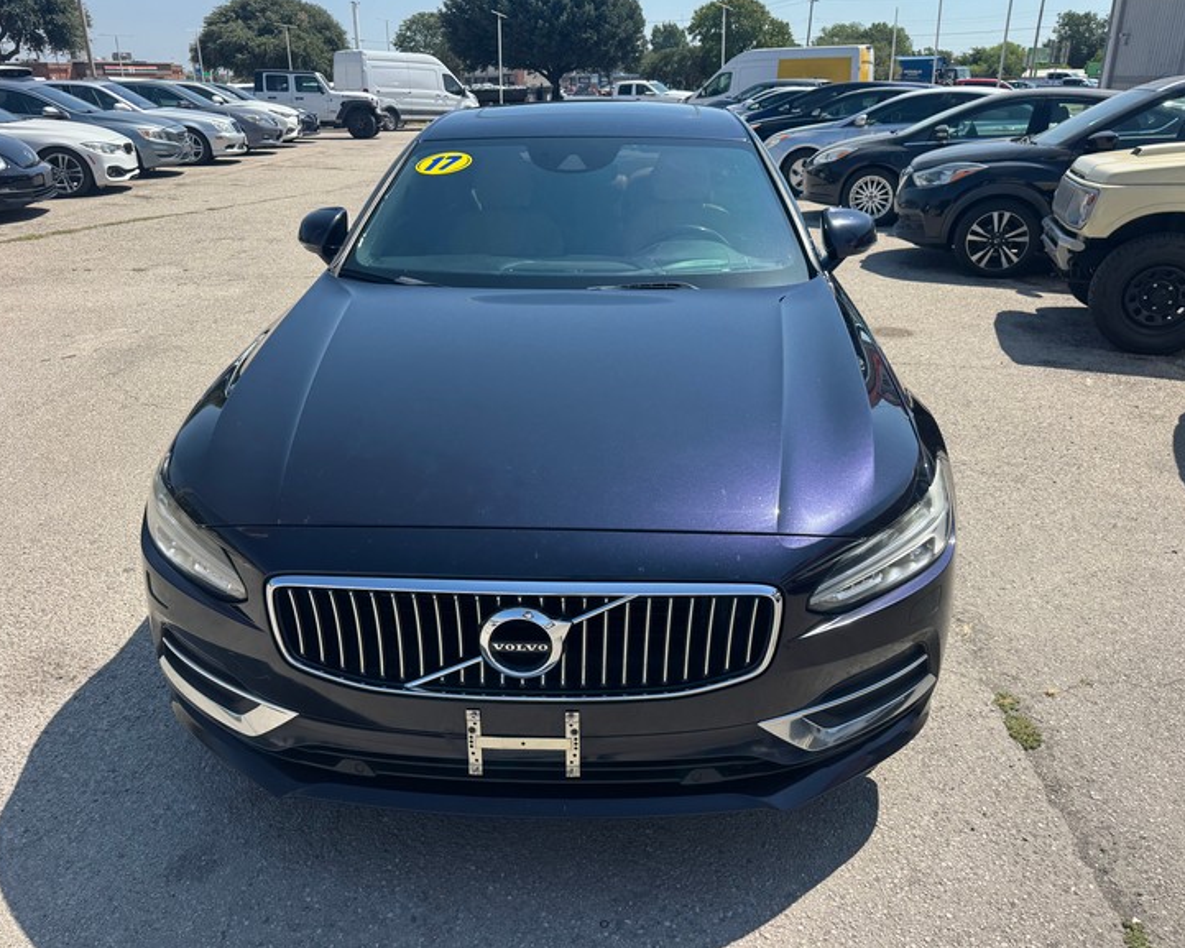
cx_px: 597
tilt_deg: -23.0
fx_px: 912
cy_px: 460
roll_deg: +0.5
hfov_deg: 66.0
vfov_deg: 54.9
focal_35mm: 26
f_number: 1.78
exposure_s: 1/3096
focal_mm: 6.76
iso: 80
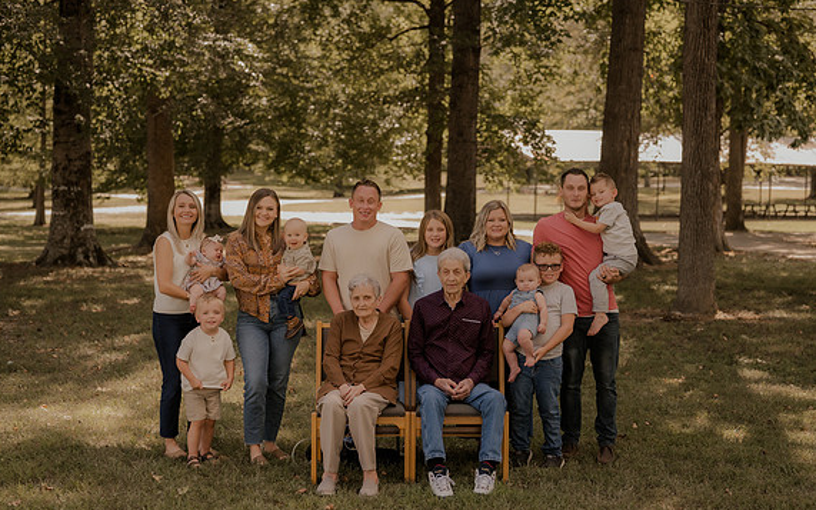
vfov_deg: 22.7
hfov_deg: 35.7
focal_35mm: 57
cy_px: 283
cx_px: 422
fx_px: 1268
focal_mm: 50
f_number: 2.8
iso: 1600
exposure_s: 1/4000
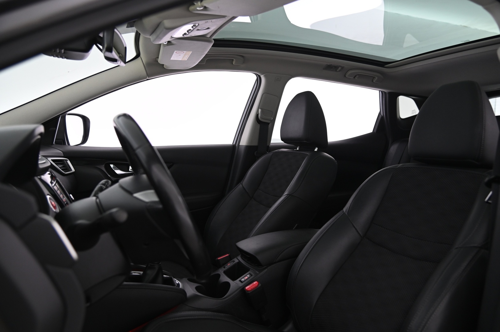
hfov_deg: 62.0
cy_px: 166
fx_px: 416
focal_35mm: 30
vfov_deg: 43.5
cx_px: 250
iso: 1000
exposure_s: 1/15
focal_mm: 30
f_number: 4
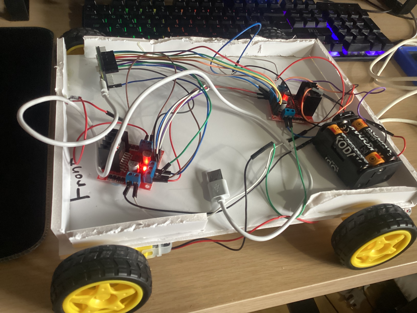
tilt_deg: -48.9
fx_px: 373
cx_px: 208
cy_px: 156
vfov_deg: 45.4
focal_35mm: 31
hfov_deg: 58.4
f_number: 2.4
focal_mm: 3.3
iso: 250
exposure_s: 1/50
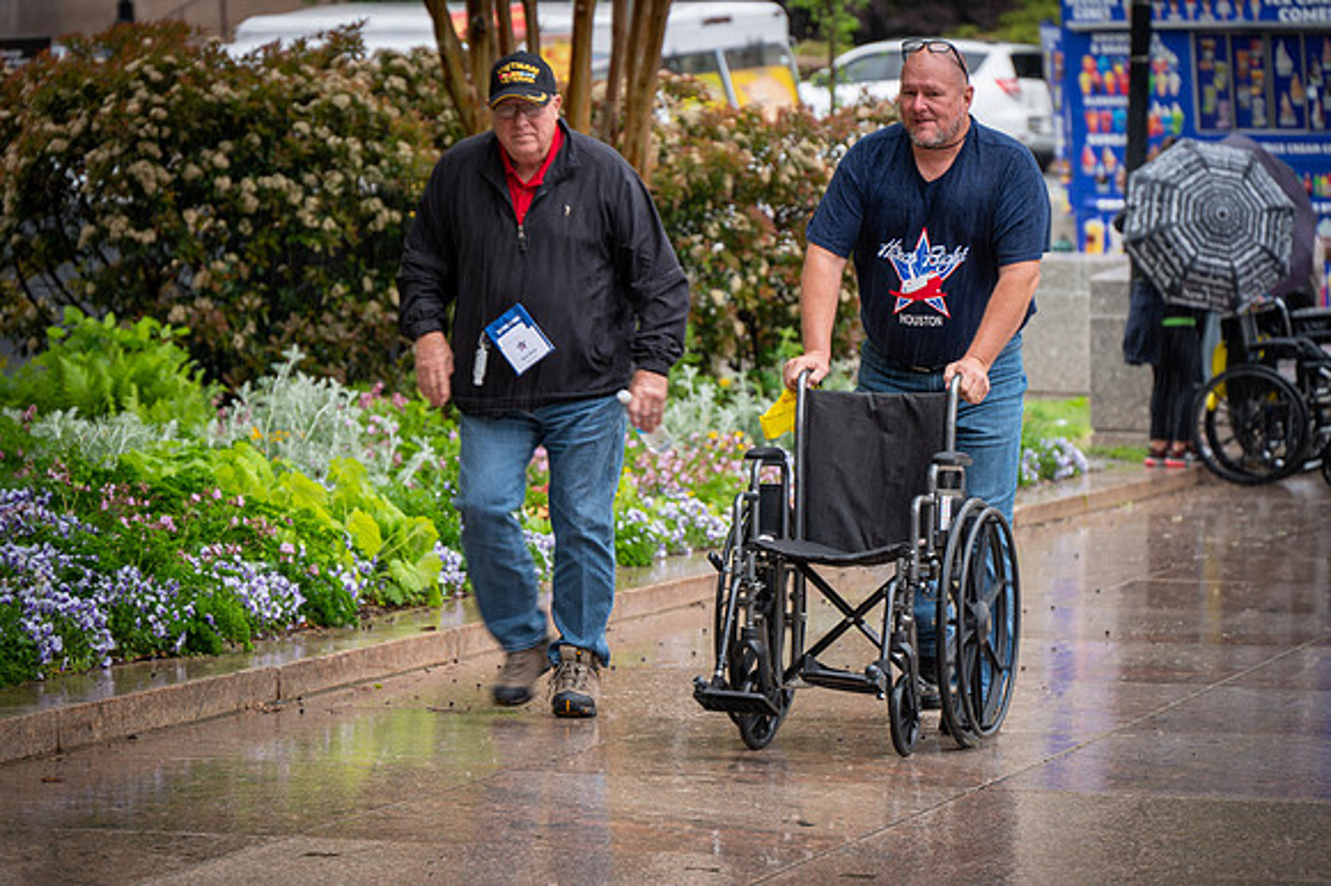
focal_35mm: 170
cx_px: 666
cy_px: 443
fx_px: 6281
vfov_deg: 8.1
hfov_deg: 12.1
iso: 320
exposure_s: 1/80
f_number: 6.3
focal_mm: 170
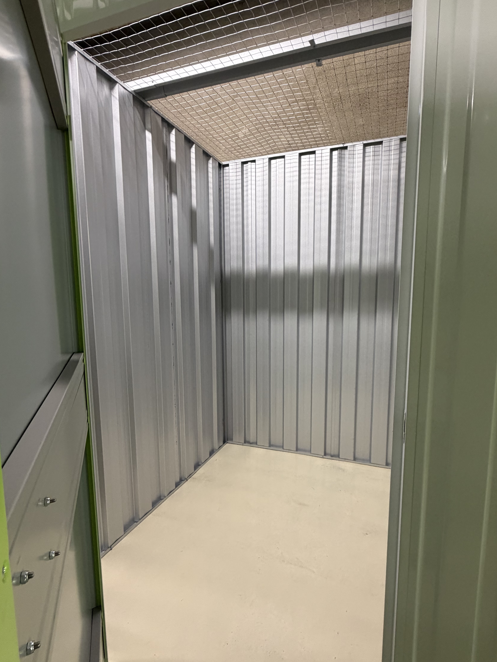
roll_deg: +0.0
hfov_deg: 71.5
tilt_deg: -6.9
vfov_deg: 87.7
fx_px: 345
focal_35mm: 18
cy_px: 342
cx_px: 265
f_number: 2.2
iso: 250
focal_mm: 2.22
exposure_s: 1/50
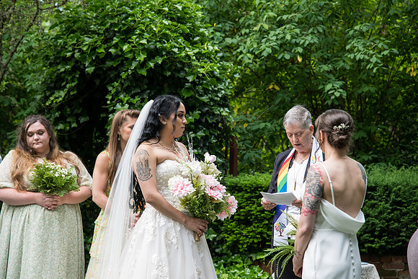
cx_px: 209
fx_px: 813
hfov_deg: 28.8
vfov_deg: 19.5
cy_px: 140
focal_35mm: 70
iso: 1000
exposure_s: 1/400
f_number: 4
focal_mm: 70
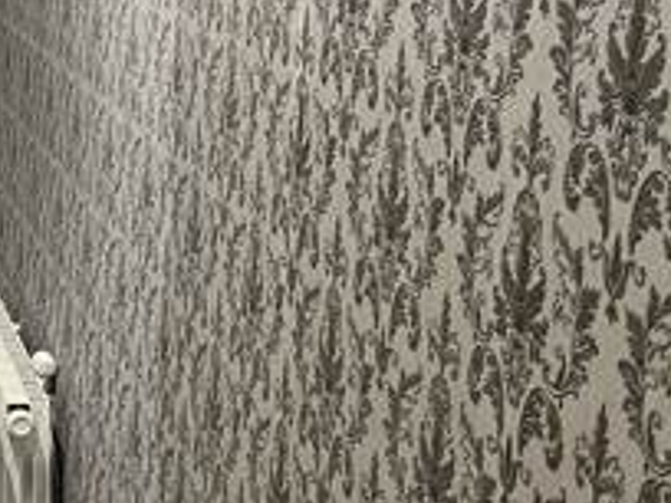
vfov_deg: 14.5
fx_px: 1977
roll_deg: +0.4
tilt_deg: -8.7
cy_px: 128
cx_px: -477
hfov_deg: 16.6
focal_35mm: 102
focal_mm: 5.1
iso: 200
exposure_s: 1/60
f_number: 1.6
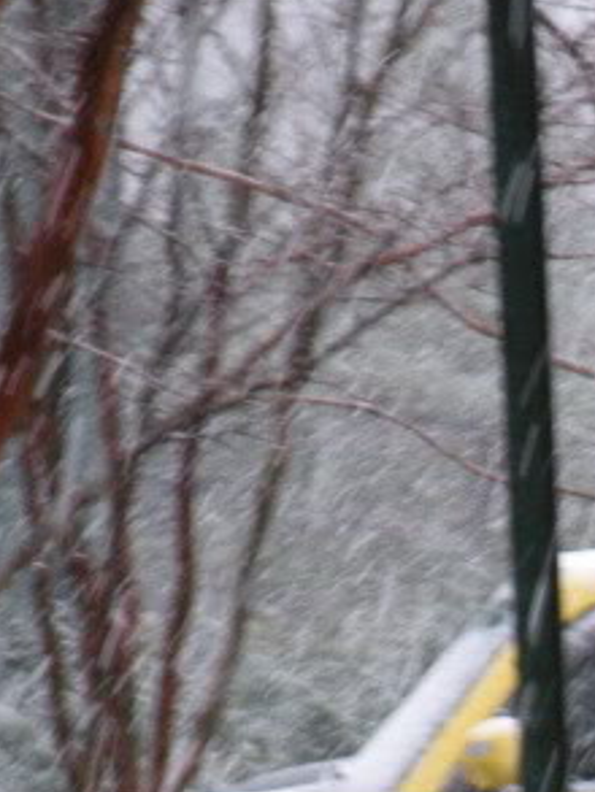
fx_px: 14153
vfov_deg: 3.2
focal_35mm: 618
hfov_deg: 2.4
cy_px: 1022
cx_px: 725
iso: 167
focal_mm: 29.5
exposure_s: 1/55.4
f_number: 4.8
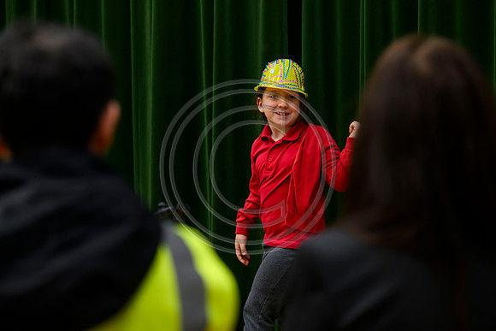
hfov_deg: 18.6
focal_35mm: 110
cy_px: 166
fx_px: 1516
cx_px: 248
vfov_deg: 12.5
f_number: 4
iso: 2000
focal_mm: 110
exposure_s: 1/200
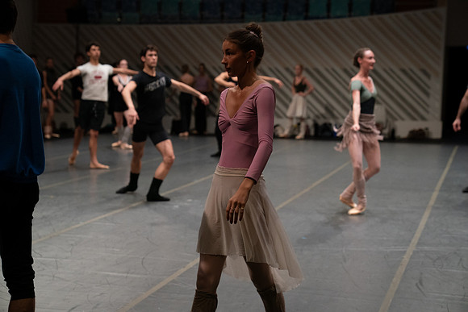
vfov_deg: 19.5
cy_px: 156
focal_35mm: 70
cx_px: 234
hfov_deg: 28.8
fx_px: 910
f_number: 4
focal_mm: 70
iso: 3200
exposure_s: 1/400
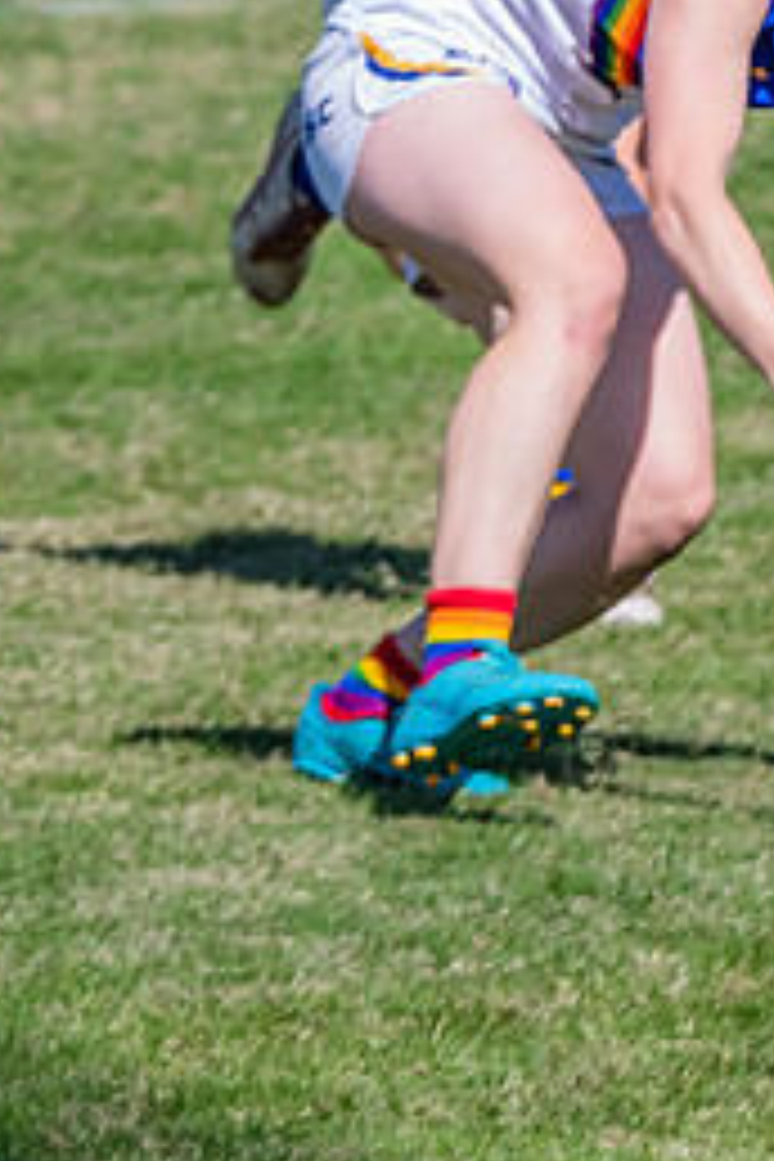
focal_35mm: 905
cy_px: 229
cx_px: 687
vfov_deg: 2.3
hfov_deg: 1.5
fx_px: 29184
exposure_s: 1/1600
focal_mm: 260
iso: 800
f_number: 9
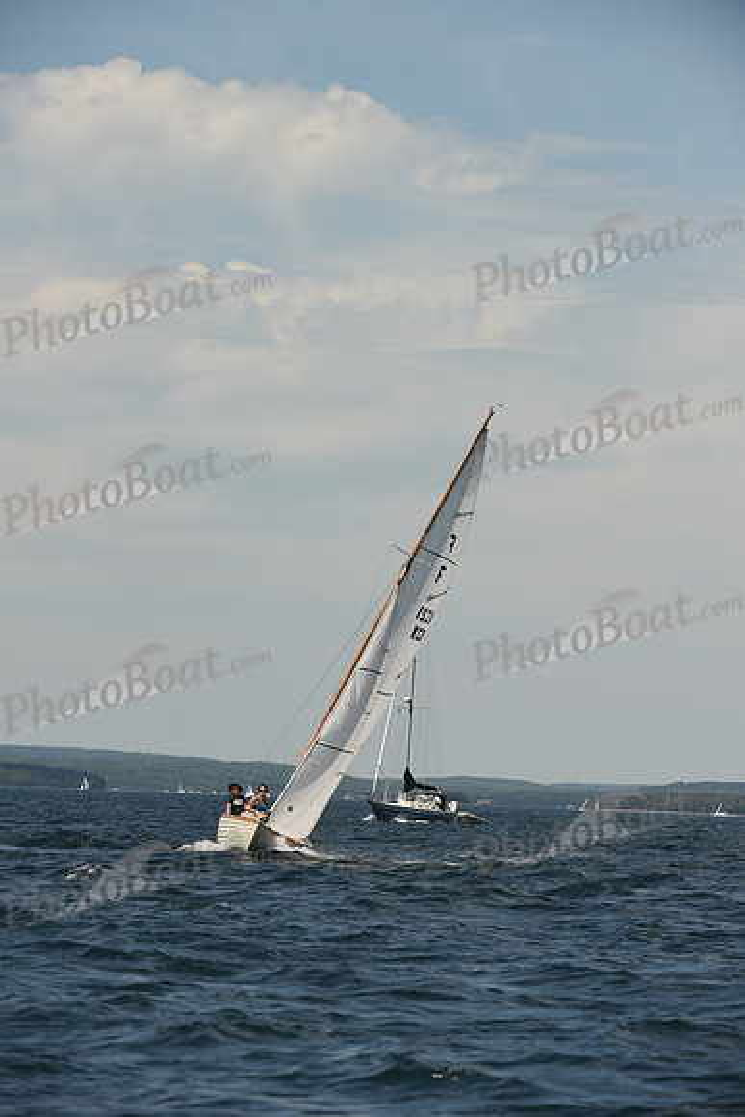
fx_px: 6204
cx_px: 372
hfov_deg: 6.9
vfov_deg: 10.3
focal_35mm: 200
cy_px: 558
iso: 250
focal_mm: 200
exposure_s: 1/1000
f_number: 7.1
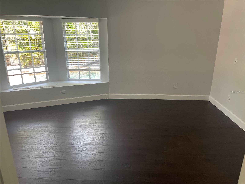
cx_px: 122
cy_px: 92
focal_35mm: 25
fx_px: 177
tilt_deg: -18.3
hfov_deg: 69.4
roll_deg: -0.4
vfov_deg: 54.9
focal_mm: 5.1
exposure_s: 1/102
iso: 125
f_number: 1.6
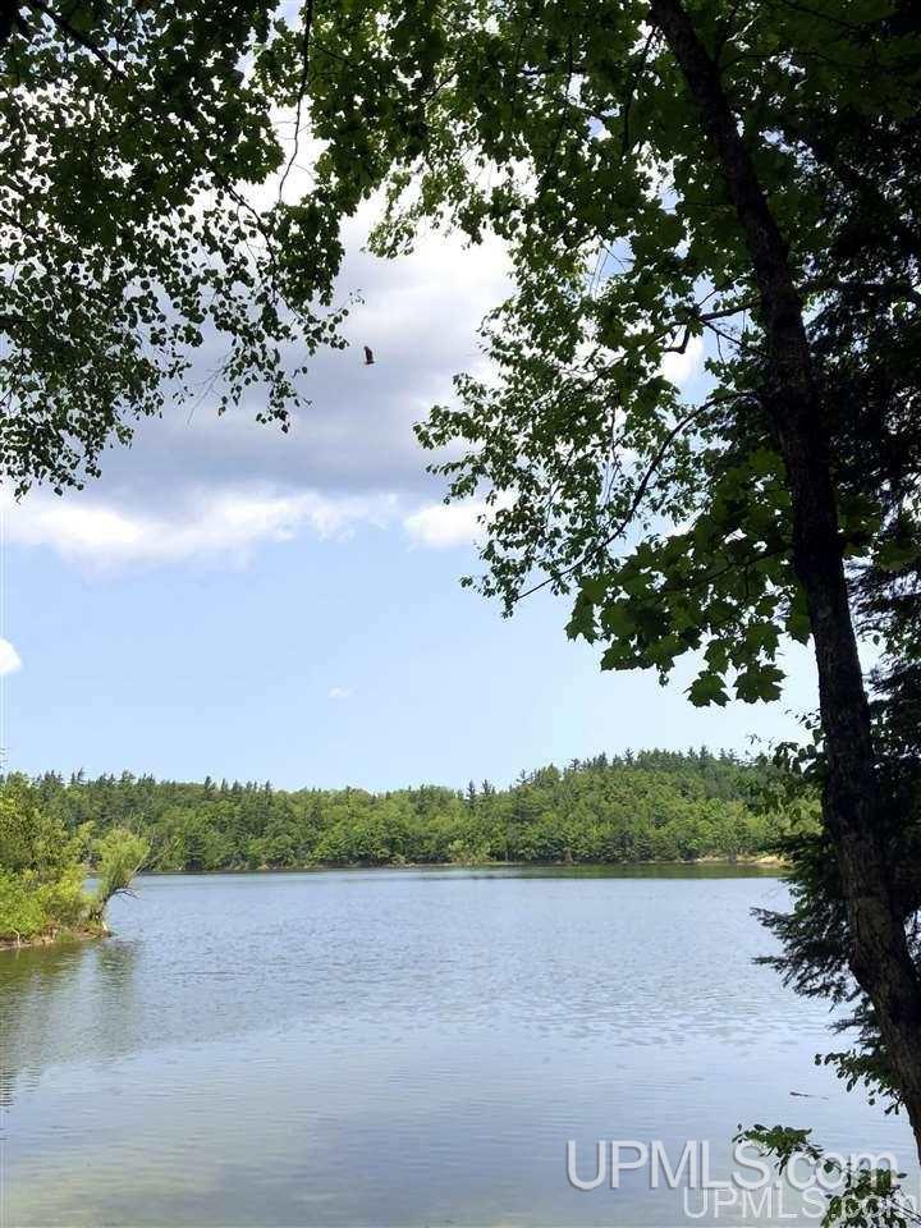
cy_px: 614
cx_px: 460
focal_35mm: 28
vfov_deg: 63.4
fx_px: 993
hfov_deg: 49.7
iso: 20
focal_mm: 3.99
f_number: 1.8
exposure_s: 1/2024
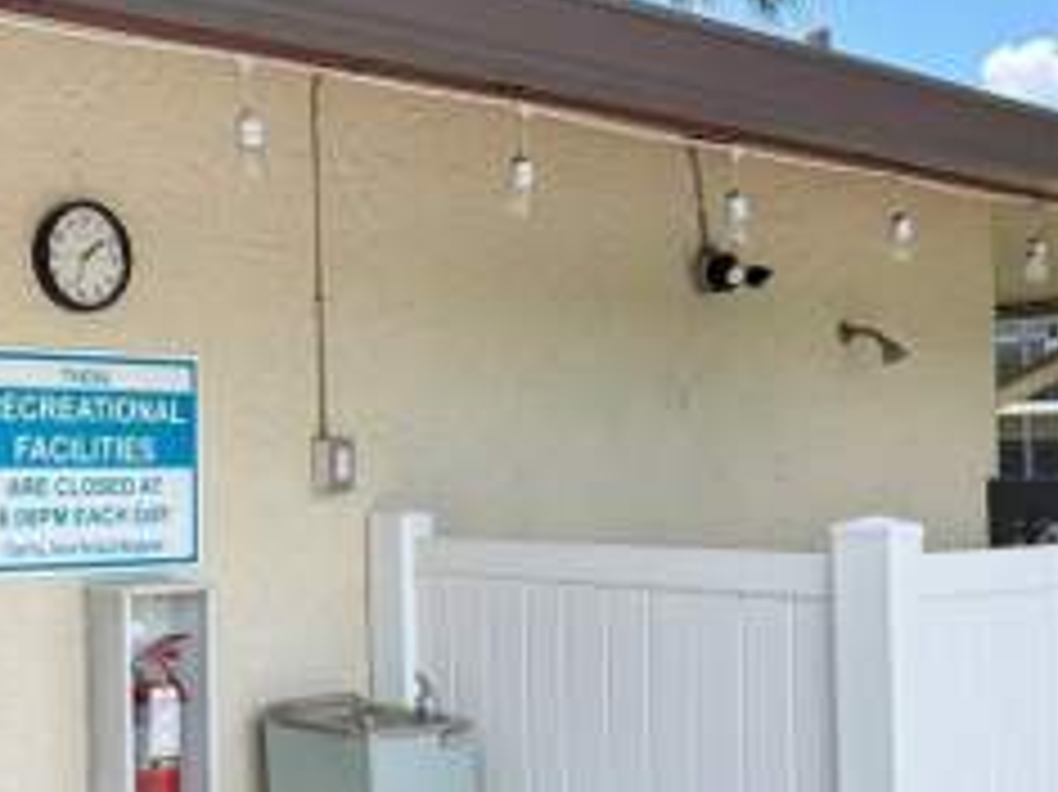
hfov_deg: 35.0
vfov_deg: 29.6
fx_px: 1497
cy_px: 428
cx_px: -18
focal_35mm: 49
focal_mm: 6.76
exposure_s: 1/1812
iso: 100
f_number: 1.78
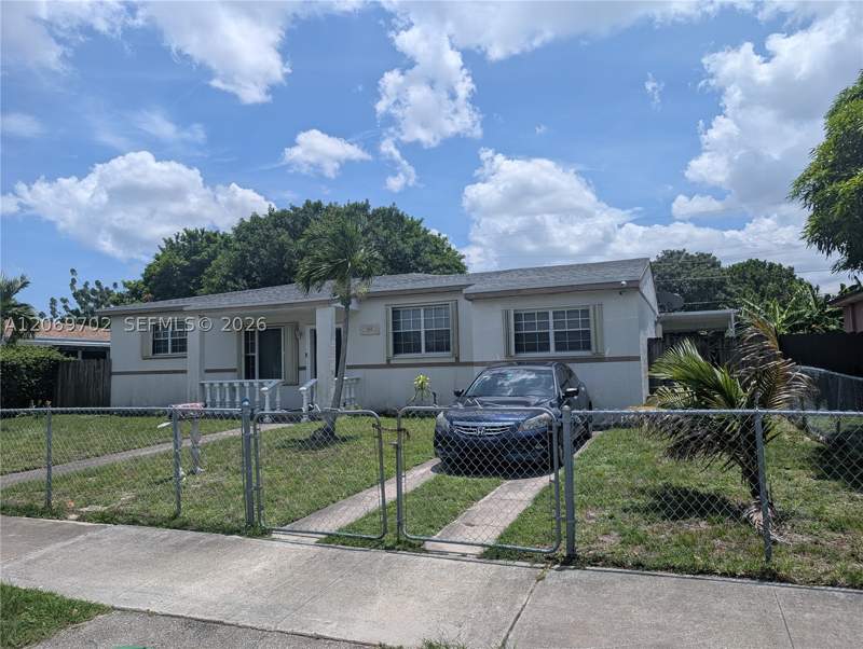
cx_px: 432
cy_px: 324
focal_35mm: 24
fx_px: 599
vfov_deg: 56.9
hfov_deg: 71.5
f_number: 1.68
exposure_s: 1/1727
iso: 20
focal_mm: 6.9
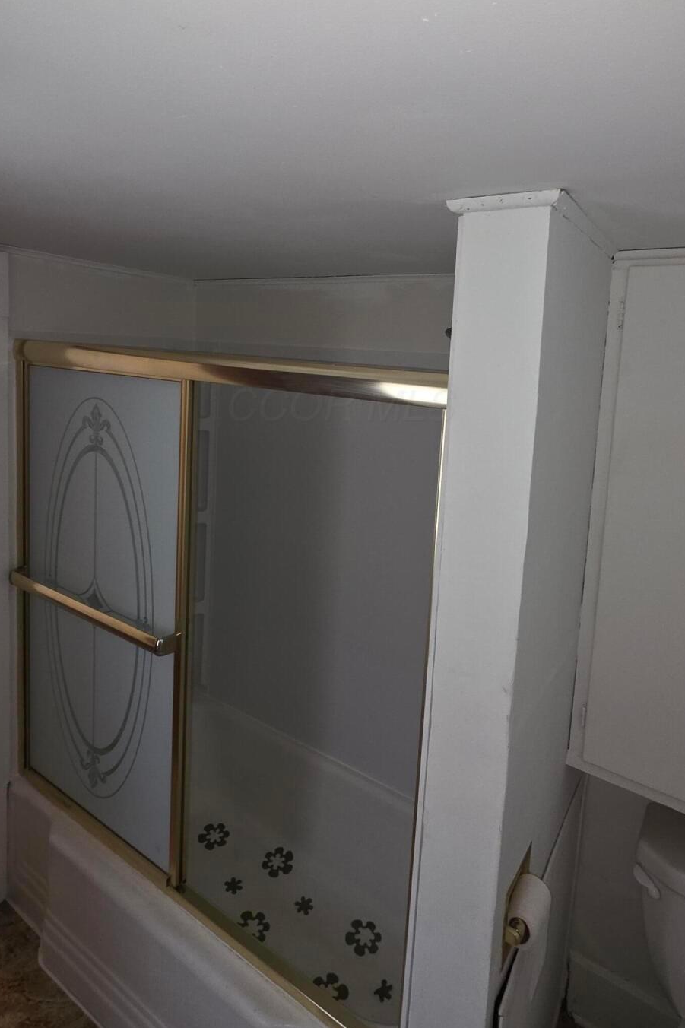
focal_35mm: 20
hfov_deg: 61.9
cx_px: 342
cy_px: 405
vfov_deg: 82.8
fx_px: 571
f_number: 1.9
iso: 1000
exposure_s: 1/24
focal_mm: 2.2
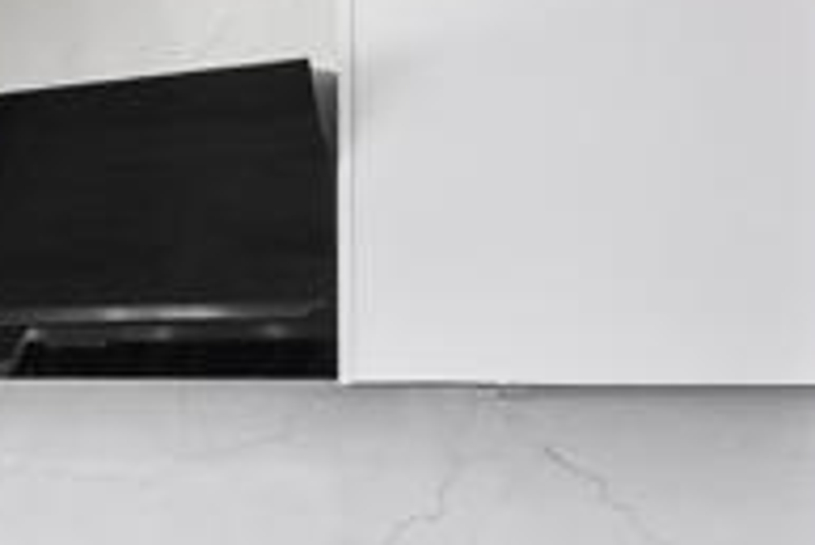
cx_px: -1144
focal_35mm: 85
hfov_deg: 14.8
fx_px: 1926
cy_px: 372
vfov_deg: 16.1
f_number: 8
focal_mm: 16
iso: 500
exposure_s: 1/60
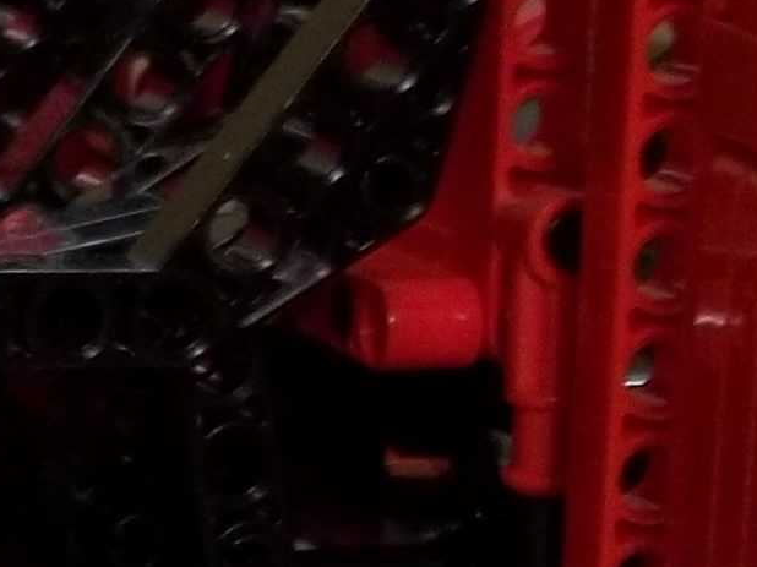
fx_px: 5006
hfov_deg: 8.2
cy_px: 945
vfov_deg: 6.4
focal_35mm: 229
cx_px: -816
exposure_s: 1/40
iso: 64
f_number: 3.3
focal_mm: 5.9
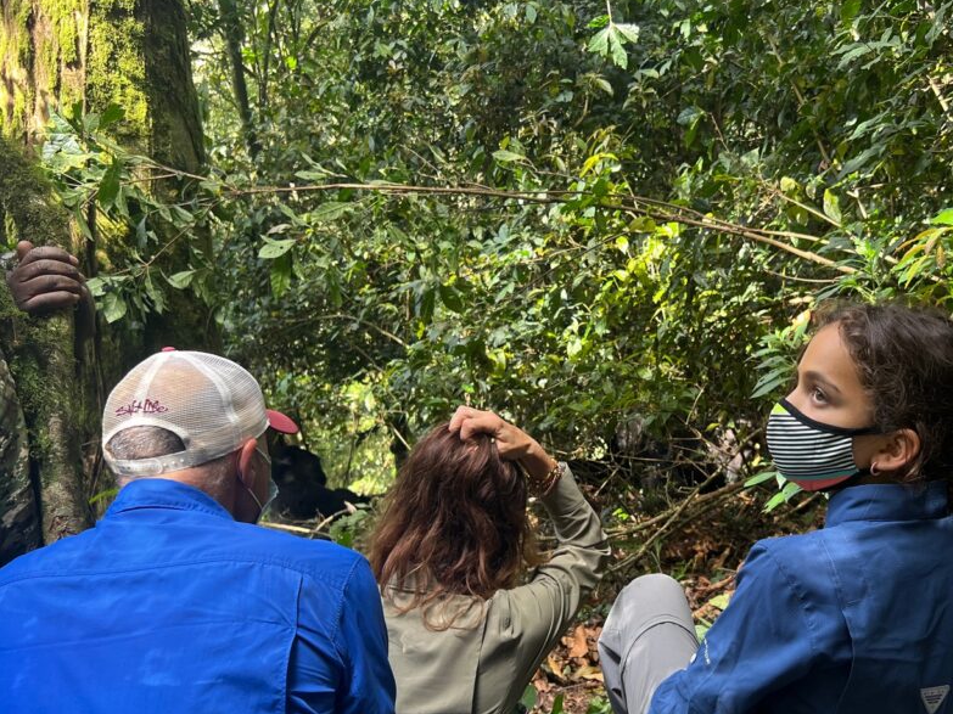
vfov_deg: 41.6
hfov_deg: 53.1
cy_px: 423
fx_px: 936
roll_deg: -2.5
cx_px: 622
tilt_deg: -17.5
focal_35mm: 34
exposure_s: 1/115
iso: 125
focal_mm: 5.7
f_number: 1.5
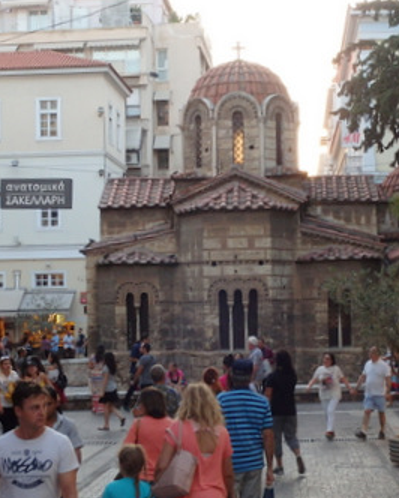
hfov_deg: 21.3
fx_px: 1062
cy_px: 238
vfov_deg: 26.4
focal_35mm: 72
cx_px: 228
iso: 320
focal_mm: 8.8
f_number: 4.9
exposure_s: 1/50
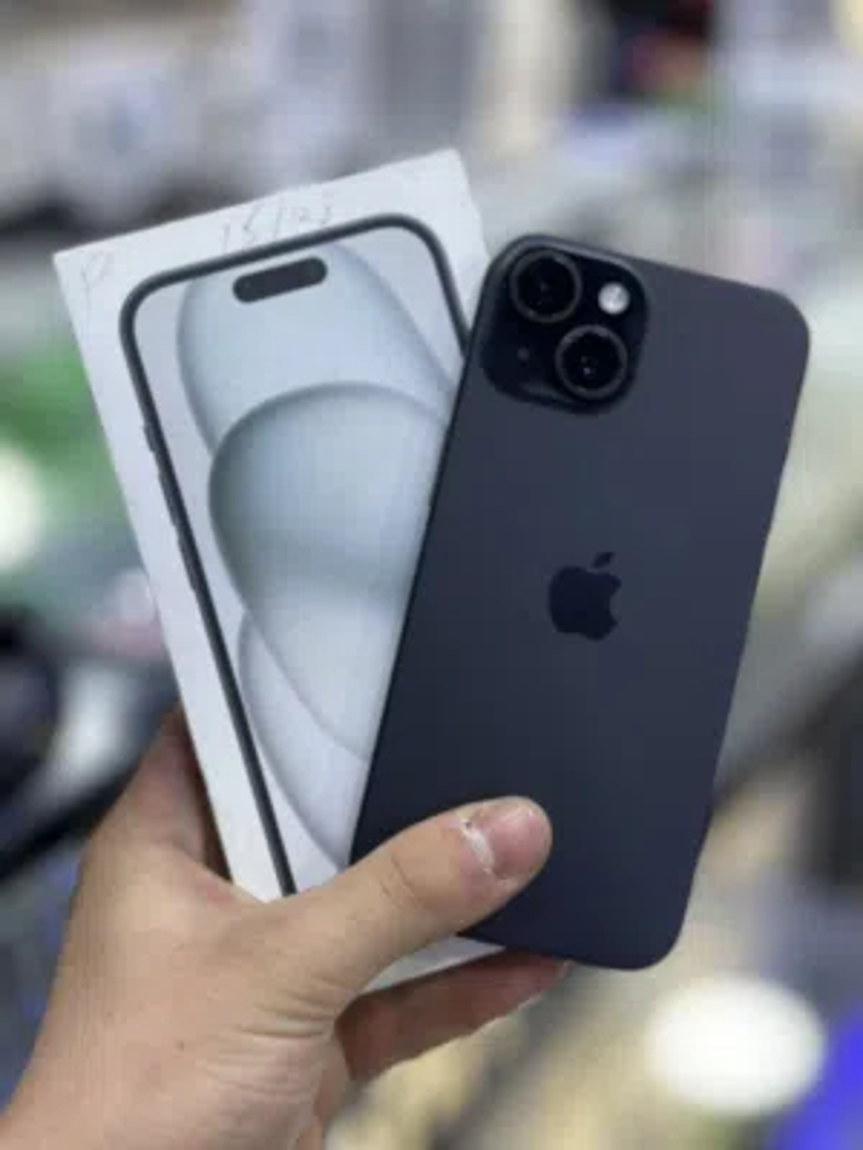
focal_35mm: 48
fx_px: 1596
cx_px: 432
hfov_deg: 30.3
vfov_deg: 39.7
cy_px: 575
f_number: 1.78
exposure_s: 1/100
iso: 80
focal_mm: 6.86
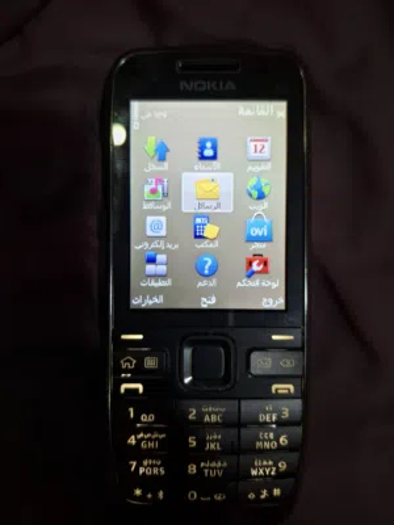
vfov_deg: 73.9
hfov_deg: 58.9
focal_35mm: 23
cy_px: 262
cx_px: 197
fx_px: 349
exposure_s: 1/50
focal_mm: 5.54
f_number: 1.8
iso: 160
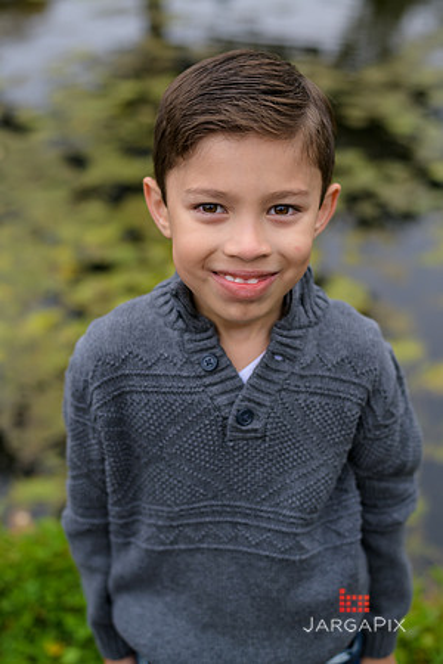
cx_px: 222
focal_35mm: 50
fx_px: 923
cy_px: 332
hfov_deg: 27.0
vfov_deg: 39.6
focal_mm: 50
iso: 200
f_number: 3.2
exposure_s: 1/400
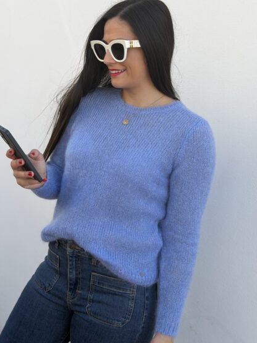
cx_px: 119
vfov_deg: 36.8
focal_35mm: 52
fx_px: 515
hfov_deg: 28.0
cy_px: 166
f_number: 1.78
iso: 64
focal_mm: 6.76
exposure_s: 1/1429
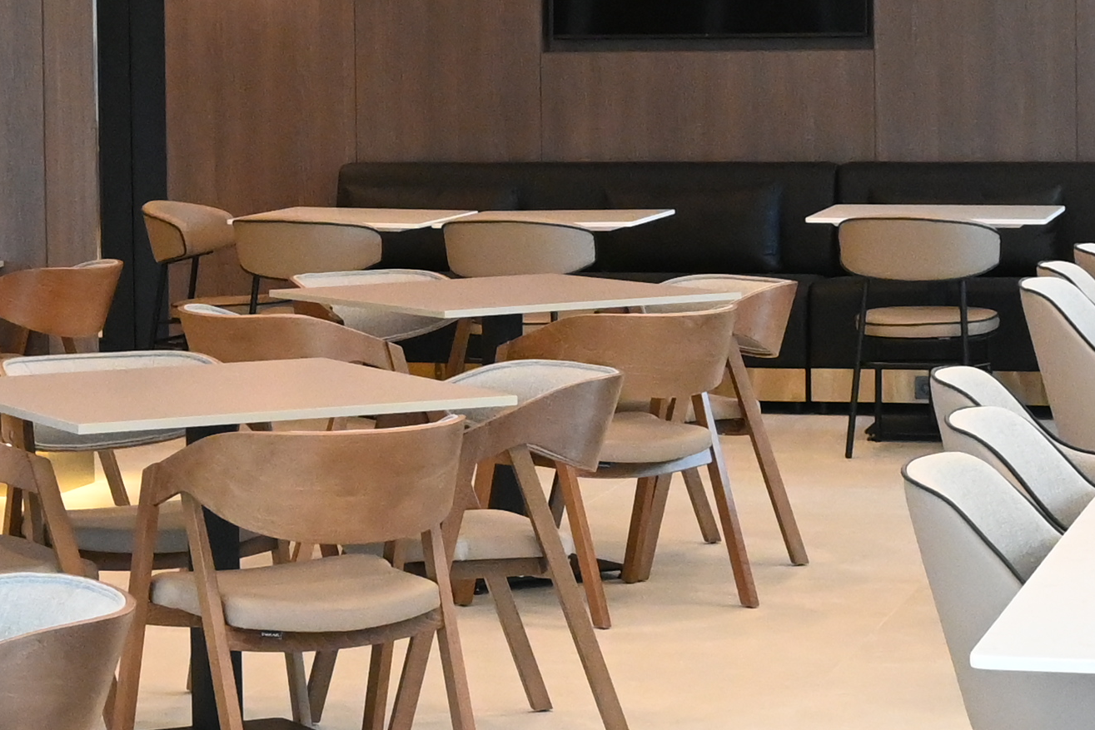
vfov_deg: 10.8
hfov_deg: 16.1
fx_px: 3863
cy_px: 104
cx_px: 291
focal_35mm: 127
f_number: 4.5
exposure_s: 1/125
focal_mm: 20
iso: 2500
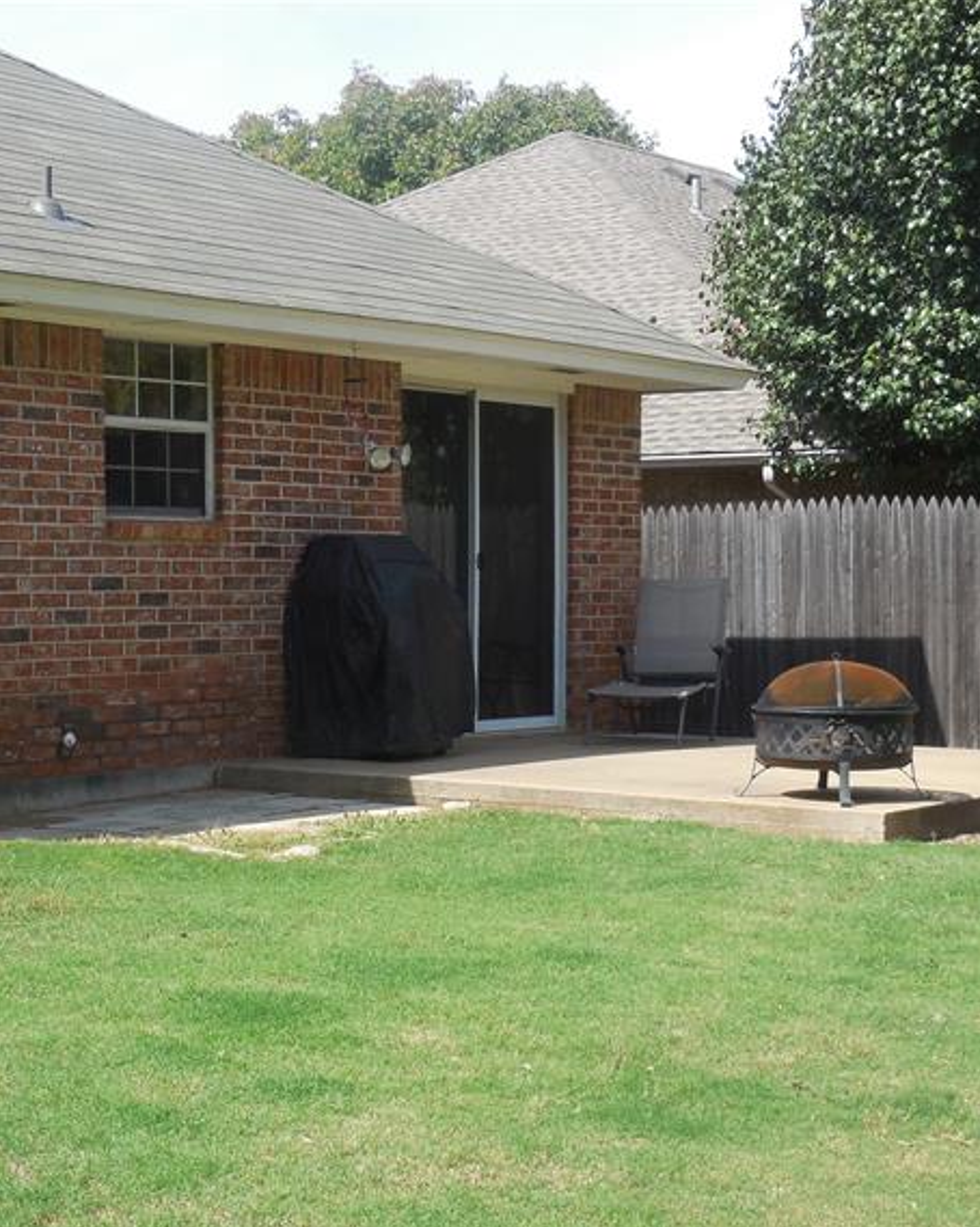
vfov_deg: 23.5
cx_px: 378
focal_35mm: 81
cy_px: 827
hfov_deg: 18.9
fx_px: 2938
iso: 125
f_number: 3.8
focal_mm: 8.2
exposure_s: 1/640
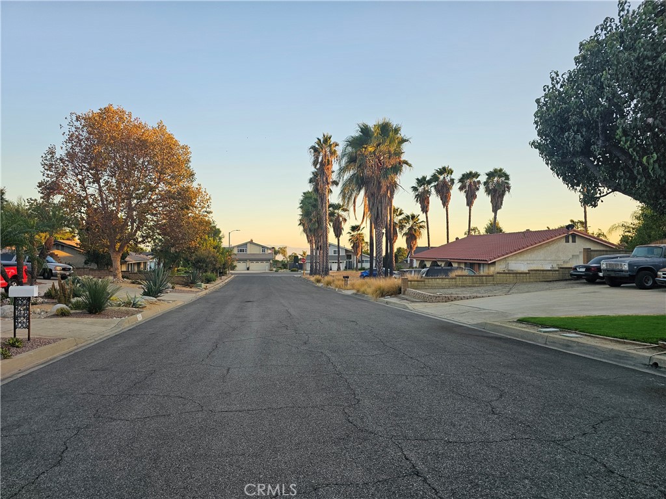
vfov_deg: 58.9
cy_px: 250
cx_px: 333
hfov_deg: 73.9
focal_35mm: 23
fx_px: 443
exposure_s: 1/180
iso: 20
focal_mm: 6.3
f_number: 1.7
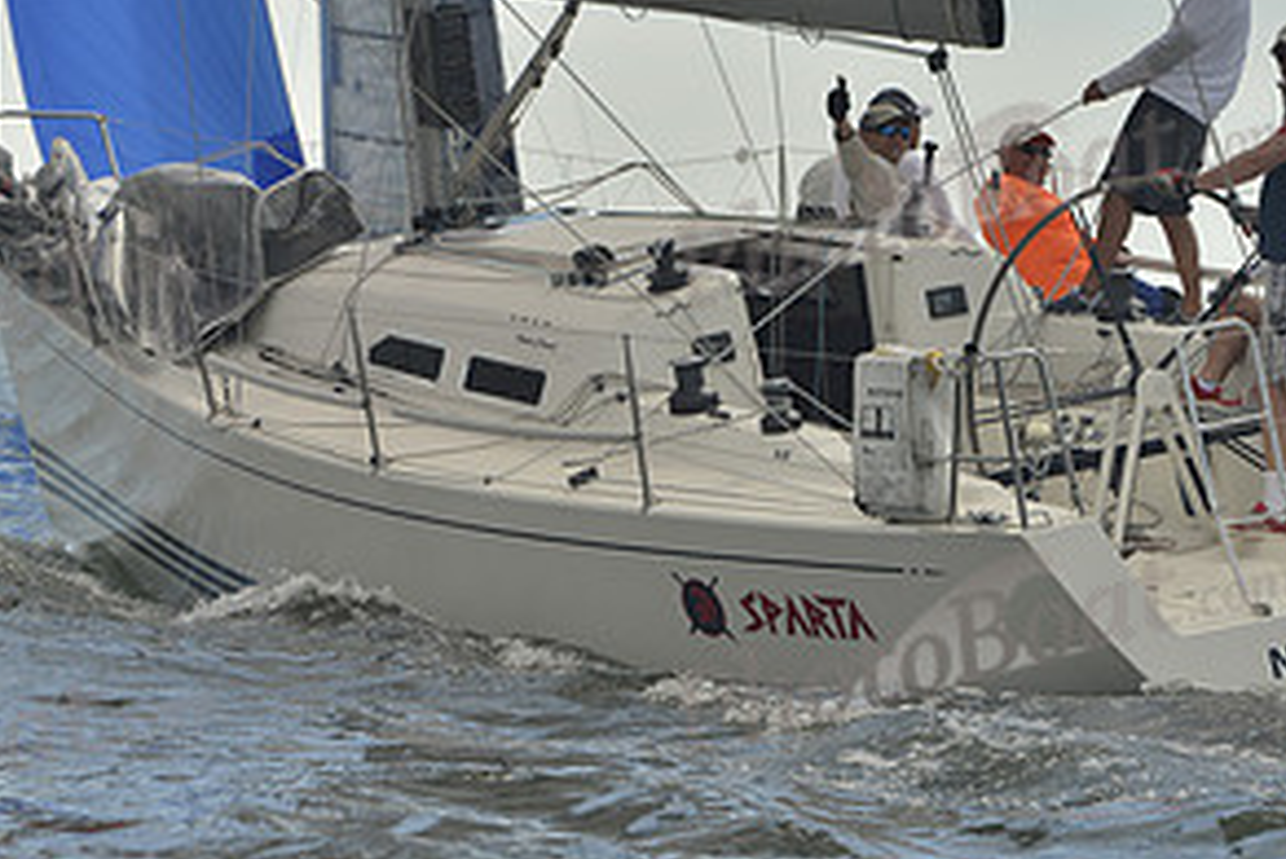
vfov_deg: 5.8
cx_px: 449
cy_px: 29
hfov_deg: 8.6
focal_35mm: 238
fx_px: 8506
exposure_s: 1/640
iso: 200
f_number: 7.1
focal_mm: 120
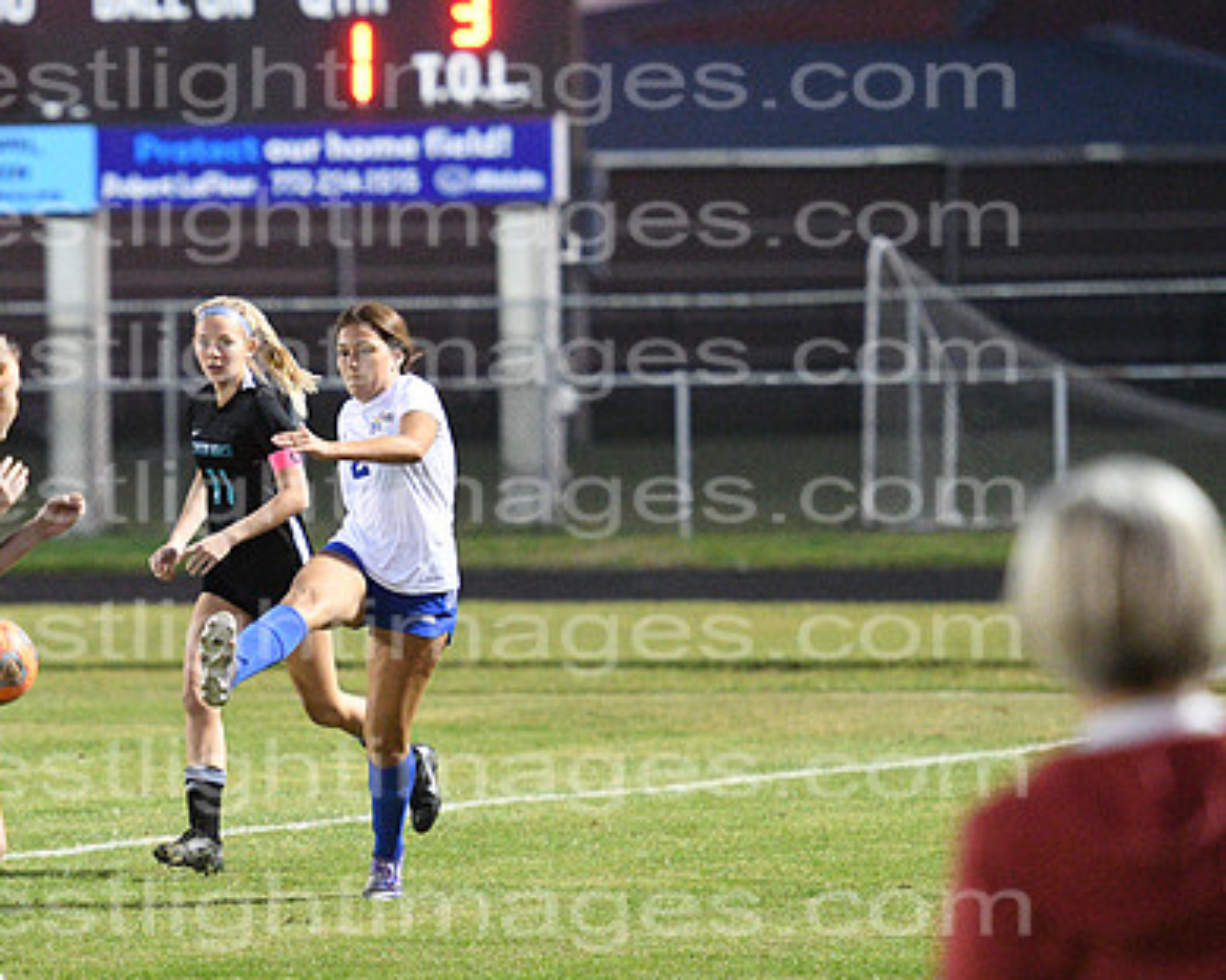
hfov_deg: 5.4
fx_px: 12950
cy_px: 569
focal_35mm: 357
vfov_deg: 4.3
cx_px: 315
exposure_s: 1/800
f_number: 2.8
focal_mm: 170
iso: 10000
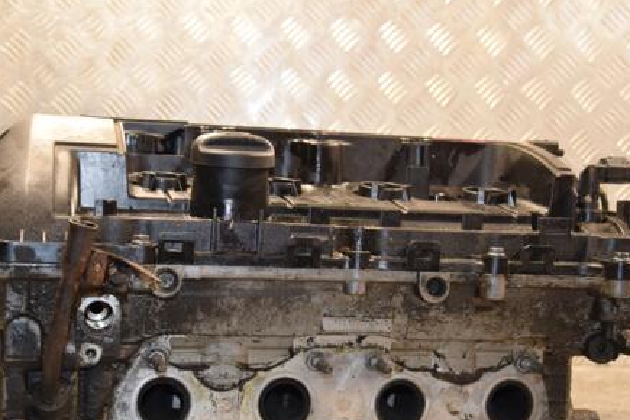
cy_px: 285
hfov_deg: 32.4
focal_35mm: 62
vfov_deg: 21.8
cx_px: 294
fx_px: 1085
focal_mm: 30
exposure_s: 1/125
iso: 800
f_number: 5
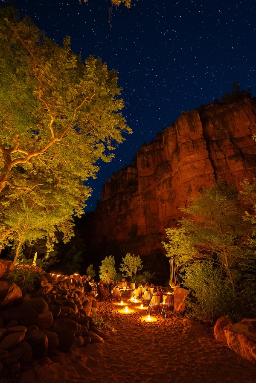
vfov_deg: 96.7
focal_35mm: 16
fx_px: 170
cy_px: 192
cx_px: 128
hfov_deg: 73.8
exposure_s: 20
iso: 3200
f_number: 2.8
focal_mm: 16
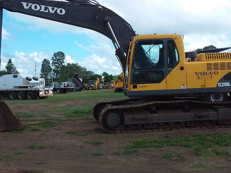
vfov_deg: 33.6
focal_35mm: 43
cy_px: 89
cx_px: 111
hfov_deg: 43.8
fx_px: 287
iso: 40
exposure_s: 1/1203
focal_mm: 2.91
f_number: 1.9
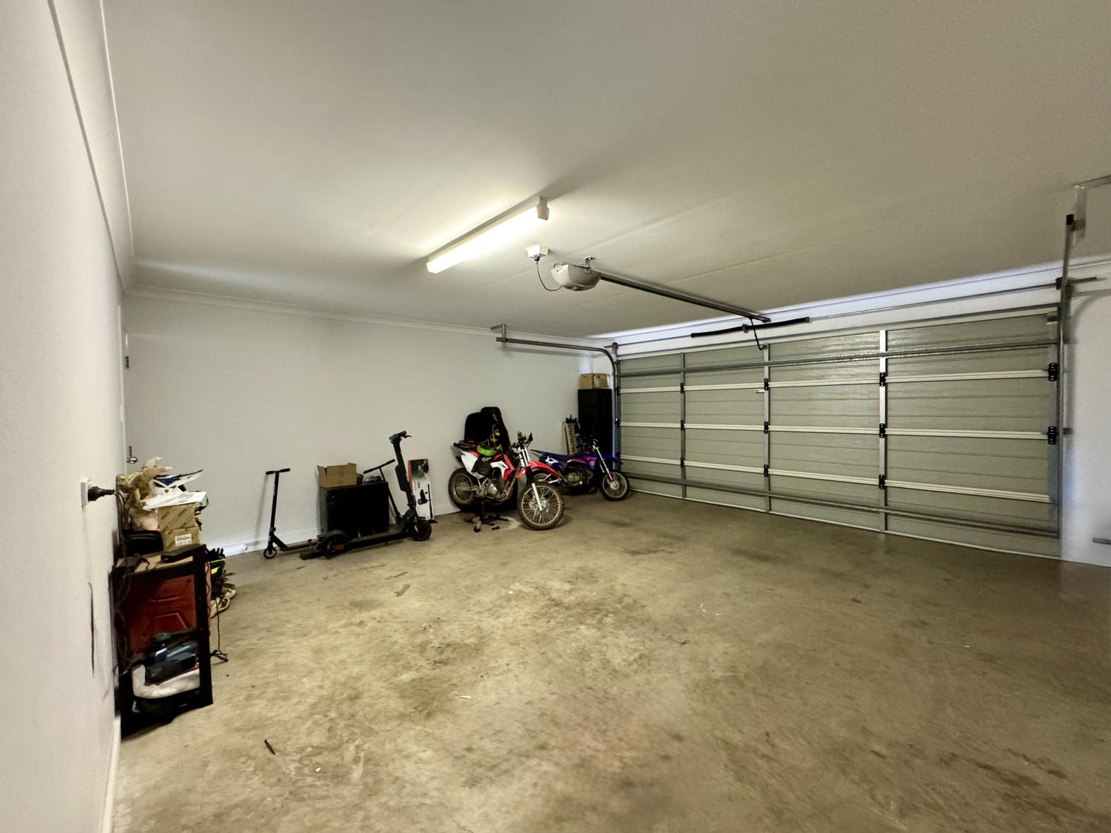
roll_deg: +2.7
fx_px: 449
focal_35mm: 14
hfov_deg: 102.1
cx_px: 556
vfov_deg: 85.7
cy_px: 416
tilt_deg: -1.7
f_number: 2.2
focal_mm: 2.22
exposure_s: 1/50
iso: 640
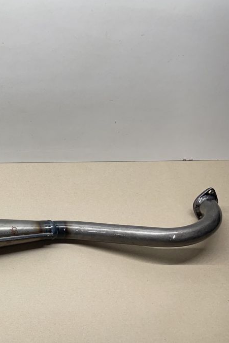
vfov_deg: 41.0
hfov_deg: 24.7
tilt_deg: -50.9
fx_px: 458
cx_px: -64
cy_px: 198
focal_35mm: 48
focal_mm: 4.2
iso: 64
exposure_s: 1/100
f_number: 1.6
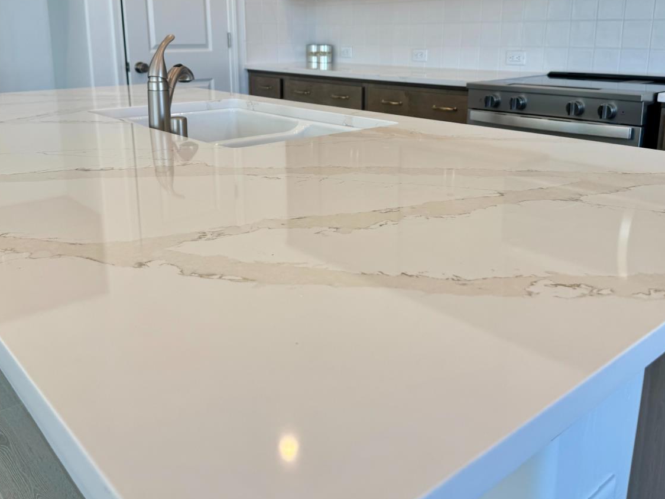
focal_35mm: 32
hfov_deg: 56.8
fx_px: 615
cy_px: 173
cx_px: 331
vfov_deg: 43.6
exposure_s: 1/237
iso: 64
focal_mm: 6.76
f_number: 1.78
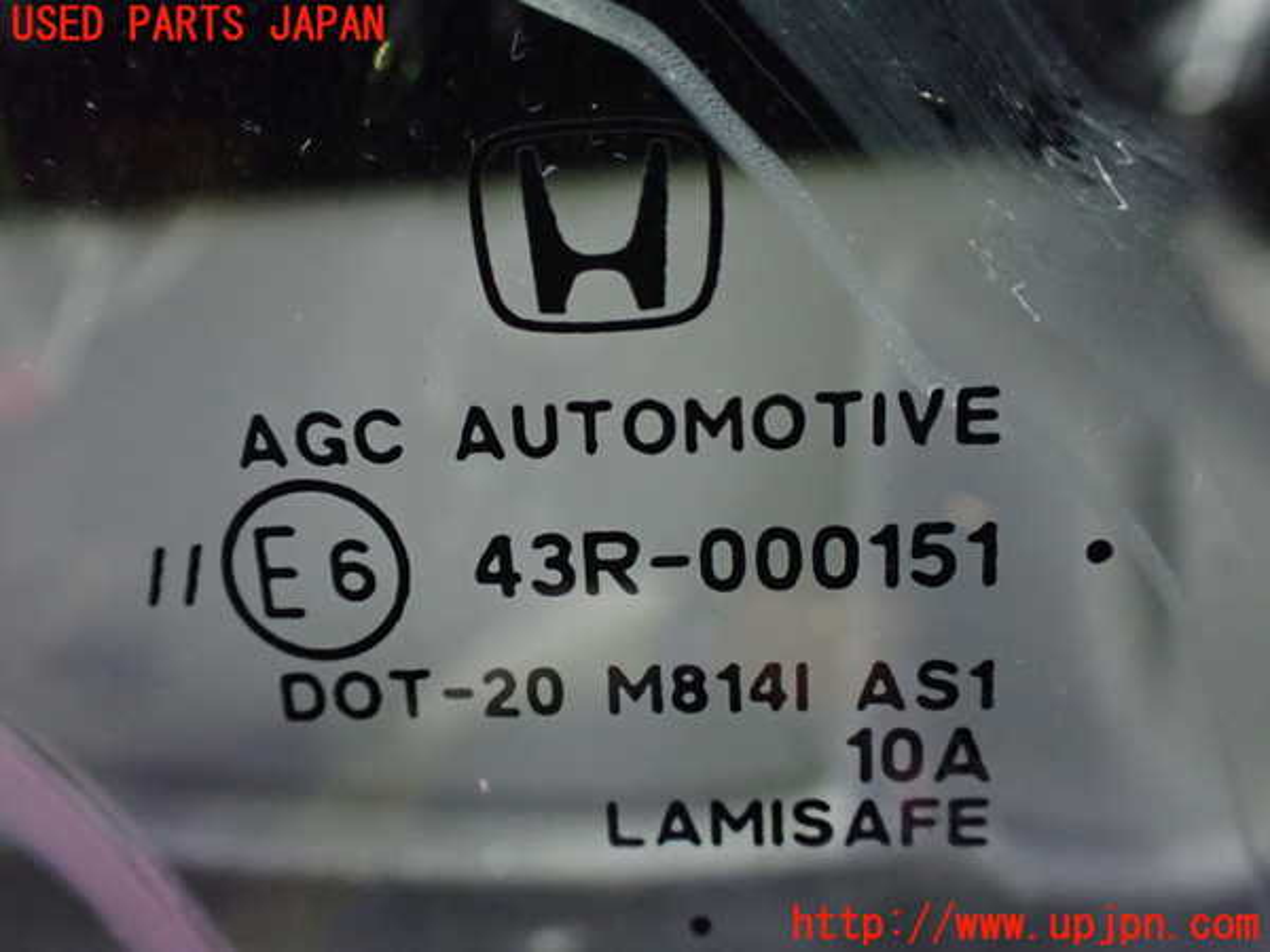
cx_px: 635
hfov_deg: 60.0
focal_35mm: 30
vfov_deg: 46.8
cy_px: 476
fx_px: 1101
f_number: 2.3
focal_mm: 5.4
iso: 1000
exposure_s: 1/30
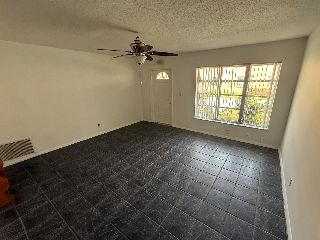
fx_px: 139
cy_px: 123
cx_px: 171
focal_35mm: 15
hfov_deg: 98.0
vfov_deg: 81.7
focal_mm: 2.22
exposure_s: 1/99
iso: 125
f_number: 2.2
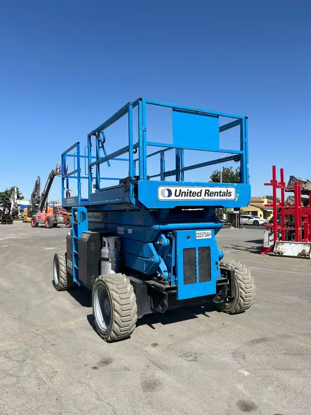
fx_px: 311
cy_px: 208
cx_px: 156
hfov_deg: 53.1
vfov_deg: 67.3
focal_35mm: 26
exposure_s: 1/4630
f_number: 1.5
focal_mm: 5.7
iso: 50
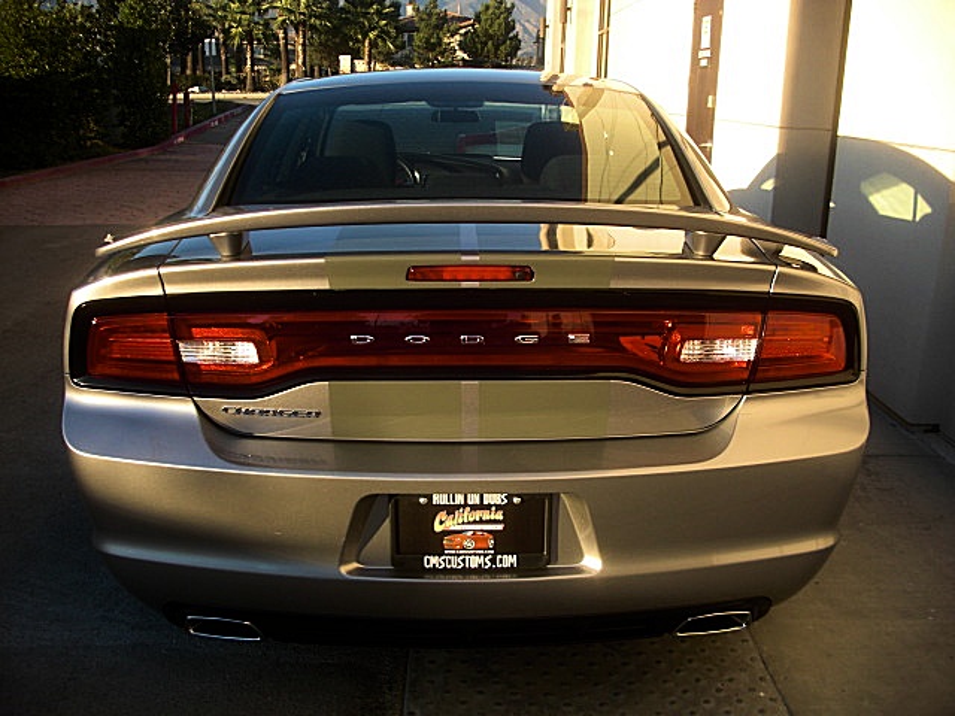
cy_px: 358
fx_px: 993
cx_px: 478
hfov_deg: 51.4
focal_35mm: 36
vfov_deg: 39.7
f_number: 2.8
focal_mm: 6.3
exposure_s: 1/200
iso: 50
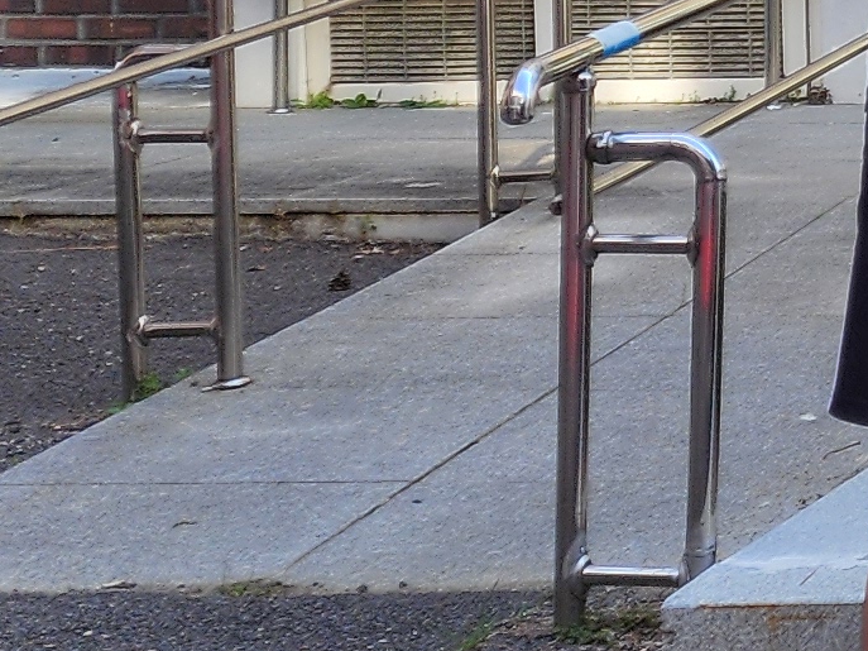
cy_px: -230
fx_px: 3359
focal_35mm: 134
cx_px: 1994
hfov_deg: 12.2
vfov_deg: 10.8
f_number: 1.8
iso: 20
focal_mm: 6.4
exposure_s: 1/180
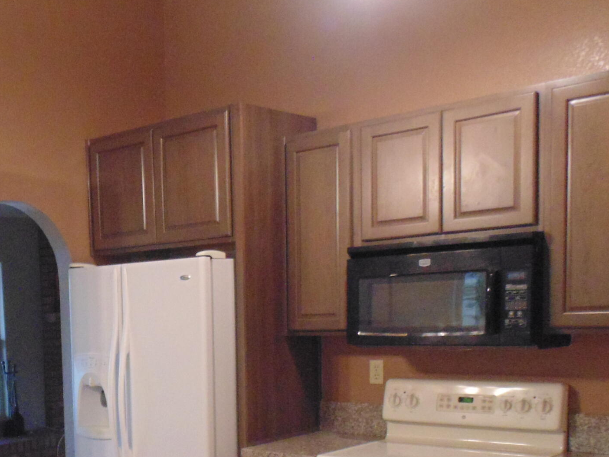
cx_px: 63
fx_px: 827
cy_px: 416
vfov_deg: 29.5
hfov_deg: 37.8
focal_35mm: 47
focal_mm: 4
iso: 400
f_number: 3.1
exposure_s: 1/25
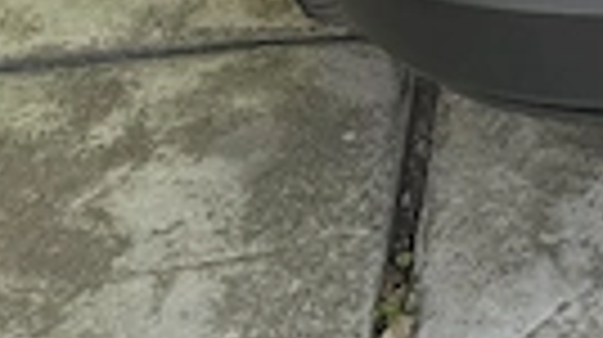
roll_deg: -1.5
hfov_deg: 15.6
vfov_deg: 8.8
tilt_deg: -15.7
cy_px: -626
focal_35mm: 117
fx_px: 1868
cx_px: 1102
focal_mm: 6.76
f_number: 1.78
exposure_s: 1/193
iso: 64
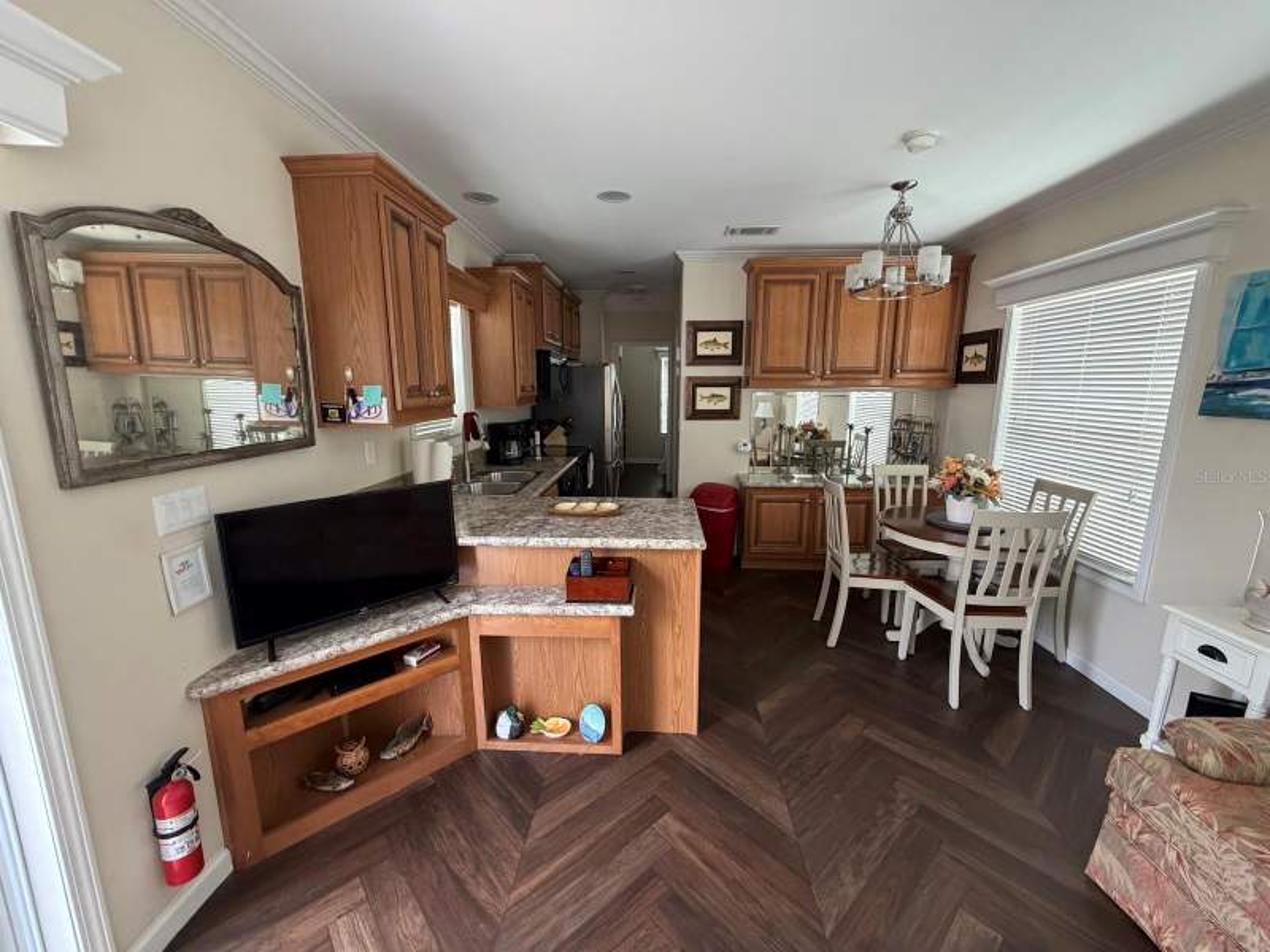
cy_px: 476
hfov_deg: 102.1
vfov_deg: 85.7
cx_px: 635
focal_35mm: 14
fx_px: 514
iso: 320
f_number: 2.2
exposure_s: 1/117
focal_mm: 2.22
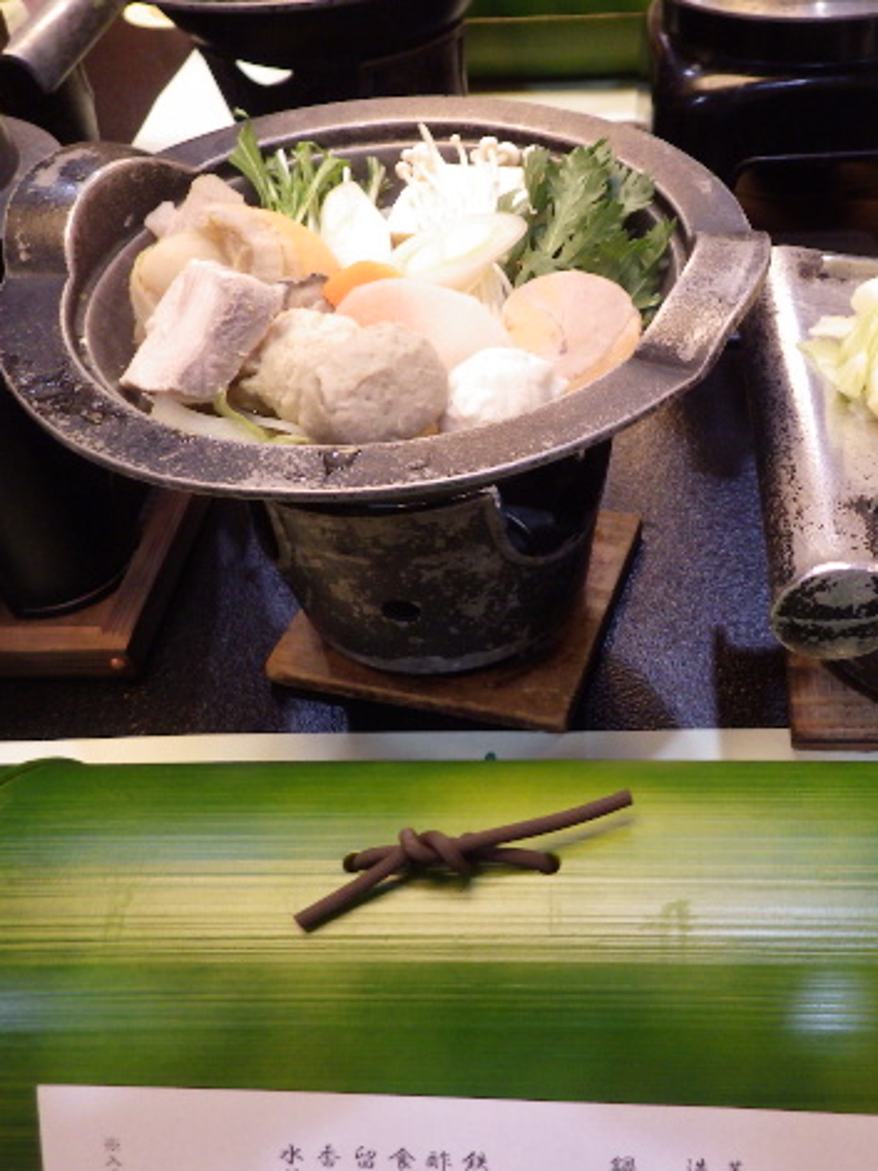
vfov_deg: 54.0
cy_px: 587
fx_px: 1150
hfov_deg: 40.9
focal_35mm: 34
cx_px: 627
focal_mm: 4.5
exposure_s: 1/45
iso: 500
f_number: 2
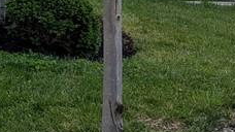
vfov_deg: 9.7
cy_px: -127
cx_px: -242
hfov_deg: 14.8
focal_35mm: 117
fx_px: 729
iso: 39
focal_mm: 6.81
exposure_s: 1/1795
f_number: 1.85
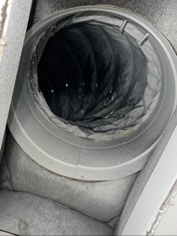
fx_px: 389
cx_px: 88
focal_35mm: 57
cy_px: 118
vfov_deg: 33.8
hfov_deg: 25.6
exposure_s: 1/23
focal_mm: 6.6
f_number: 2.8
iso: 20
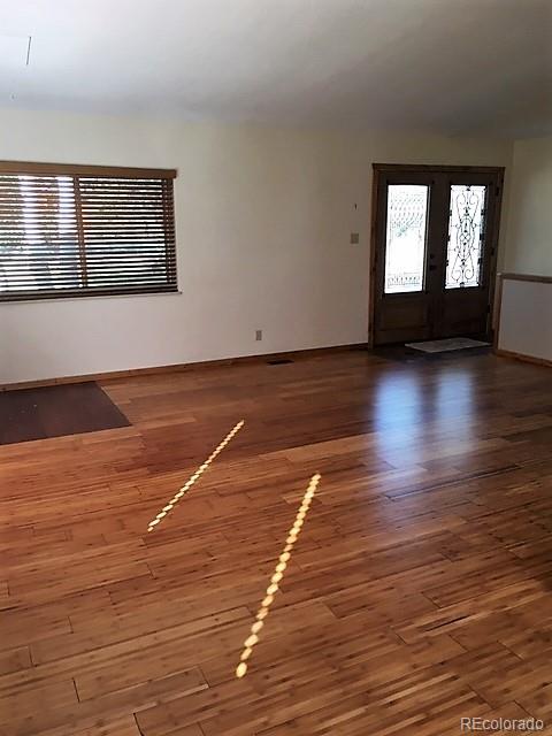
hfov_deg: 48.2
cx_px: 276
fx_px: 617
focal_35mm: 29
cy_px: 368
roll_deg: +0.9
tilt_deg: -13.9
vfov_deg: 61.7
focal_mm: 4.15
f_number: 2.2
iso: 25
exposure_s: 1/30
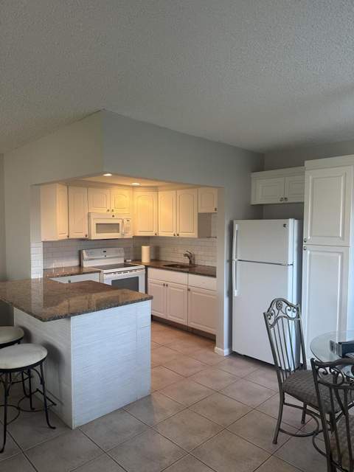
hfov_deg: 56.8
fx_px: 327
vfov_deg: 71.6
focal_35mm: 24
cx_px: 177
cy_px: 236
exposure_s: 1/120
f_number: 1.78
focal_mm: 6.86
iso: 200
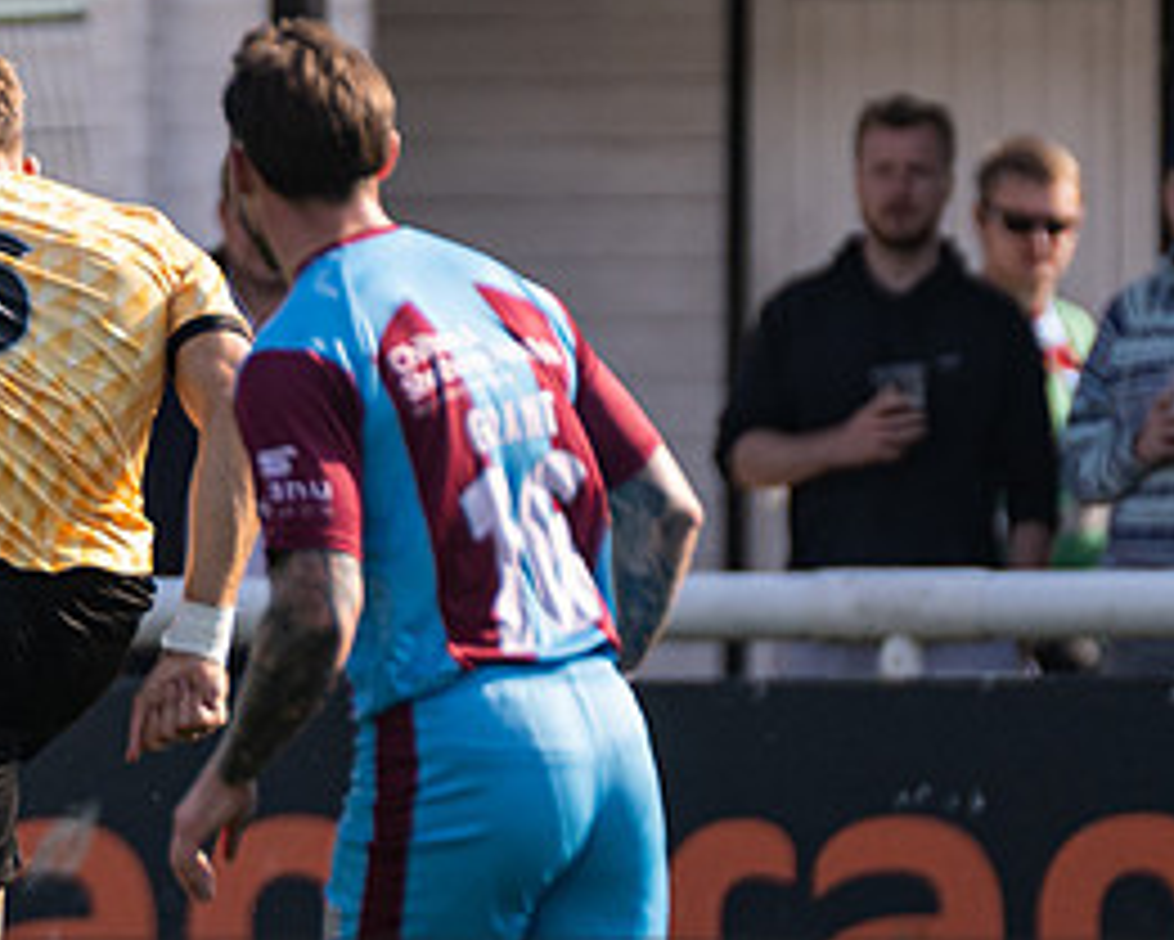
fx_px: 53320
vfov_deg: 1.0
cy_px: 611
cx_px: -215
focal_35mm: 1534
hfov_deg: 1.3
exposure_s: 1/2000
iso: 200
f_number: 2.8
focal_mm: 300
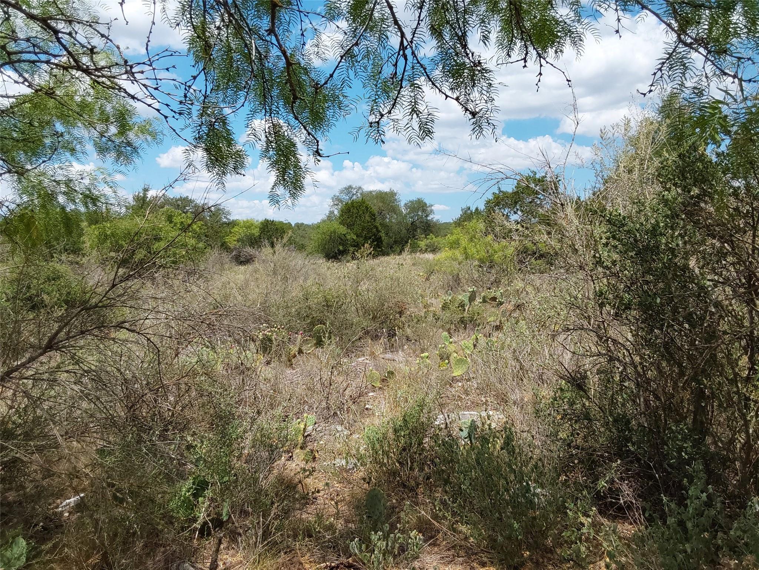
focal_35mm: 28
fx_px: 614
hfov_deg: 63.4
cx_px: 380
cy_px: 285
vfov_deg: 49.7
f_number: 1.9
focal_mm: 2.91
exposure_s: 1/2180
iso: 50
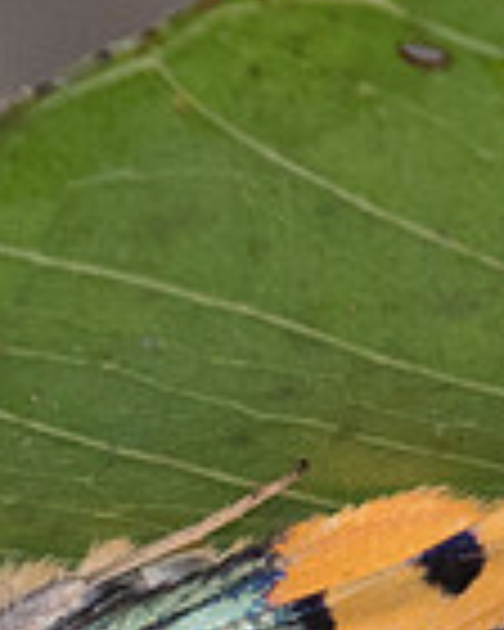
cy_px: 974
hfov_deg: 0.3
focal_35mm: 4622
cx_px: 218
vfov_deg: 0.4
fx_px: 86180
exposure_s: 1/250
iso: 800
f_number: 6.3
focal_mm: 400
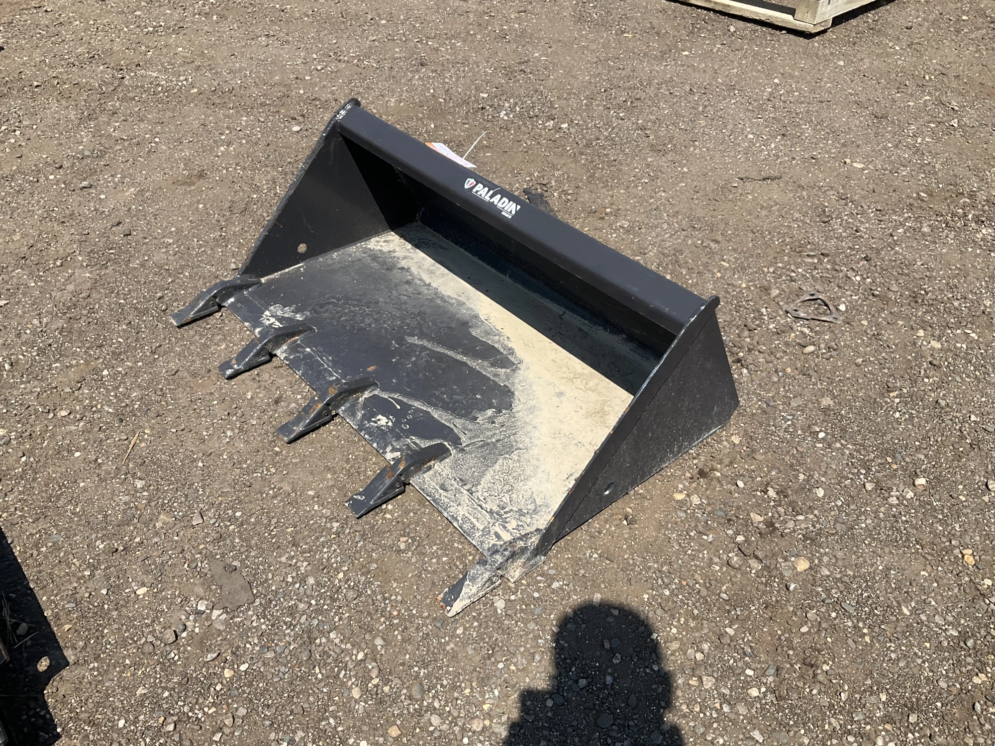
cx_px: 498
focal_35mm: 29
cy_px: 373
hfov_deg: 61.7
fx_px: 834
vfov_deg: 48.2
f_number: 1.8
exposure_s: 1/1848
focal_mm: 3
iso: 25
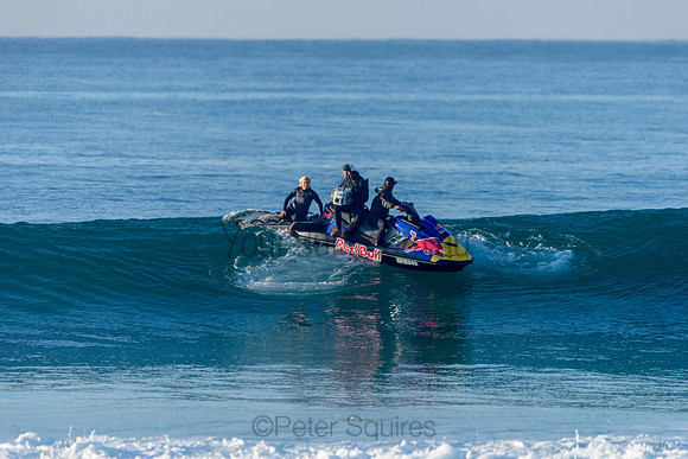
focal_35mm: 500
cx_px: 344
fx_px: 9559
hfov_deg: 4.1
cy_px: 230
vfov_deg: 2.8
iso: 360
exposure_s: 1/2000
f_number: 5.6
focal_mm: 500
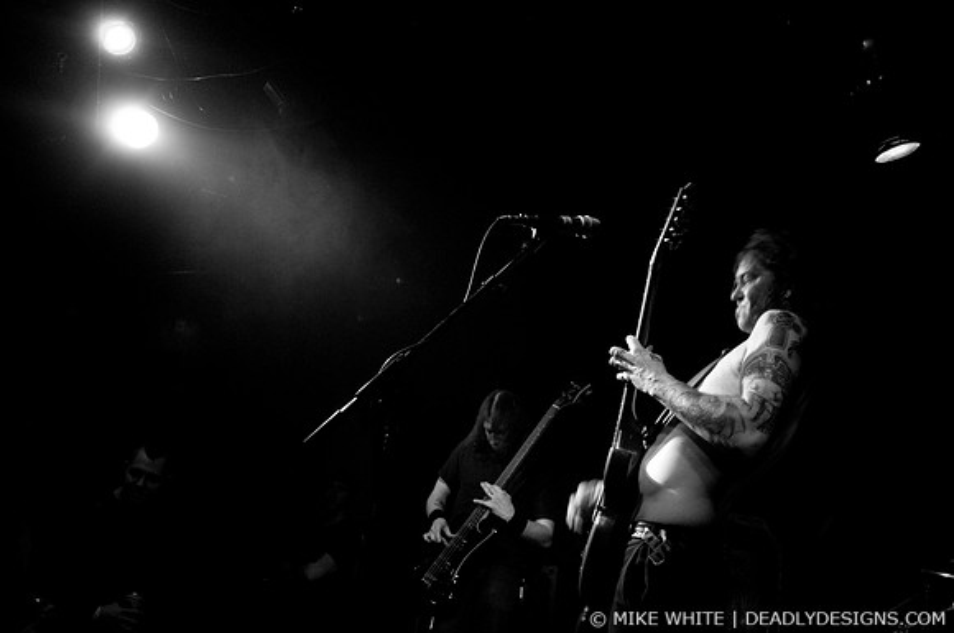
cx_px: 477
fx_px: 794
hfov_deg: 62.0
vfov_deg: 43.5
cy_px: 316
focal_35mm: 30
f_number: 2.8
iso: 1250
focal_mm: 20
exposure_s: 1/60
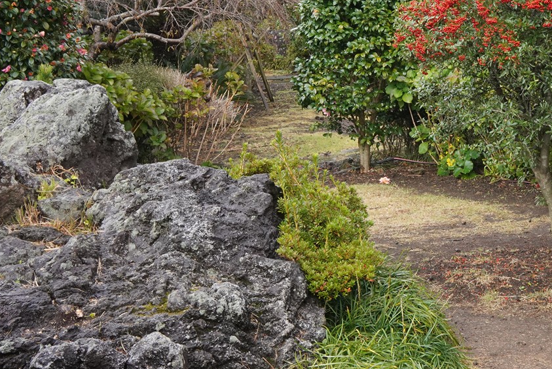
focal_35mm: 83
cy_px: 37
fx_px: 1273
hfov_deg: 23.2
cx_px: 582
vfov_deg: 16.3
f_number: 13
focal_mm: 35
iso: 1250
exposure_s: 1/100
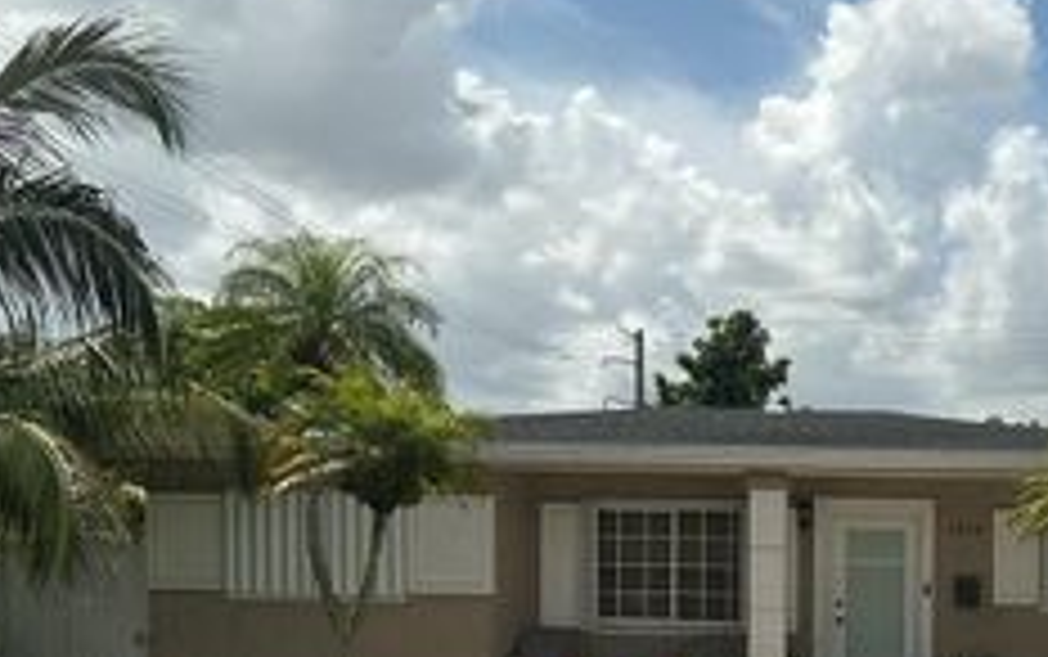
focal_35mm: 66
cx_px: 949
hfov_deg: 29.7
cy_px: 704
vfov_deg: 19.0
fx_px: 1886
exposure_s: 1/3534
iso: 25
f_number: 1.8
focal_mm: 3
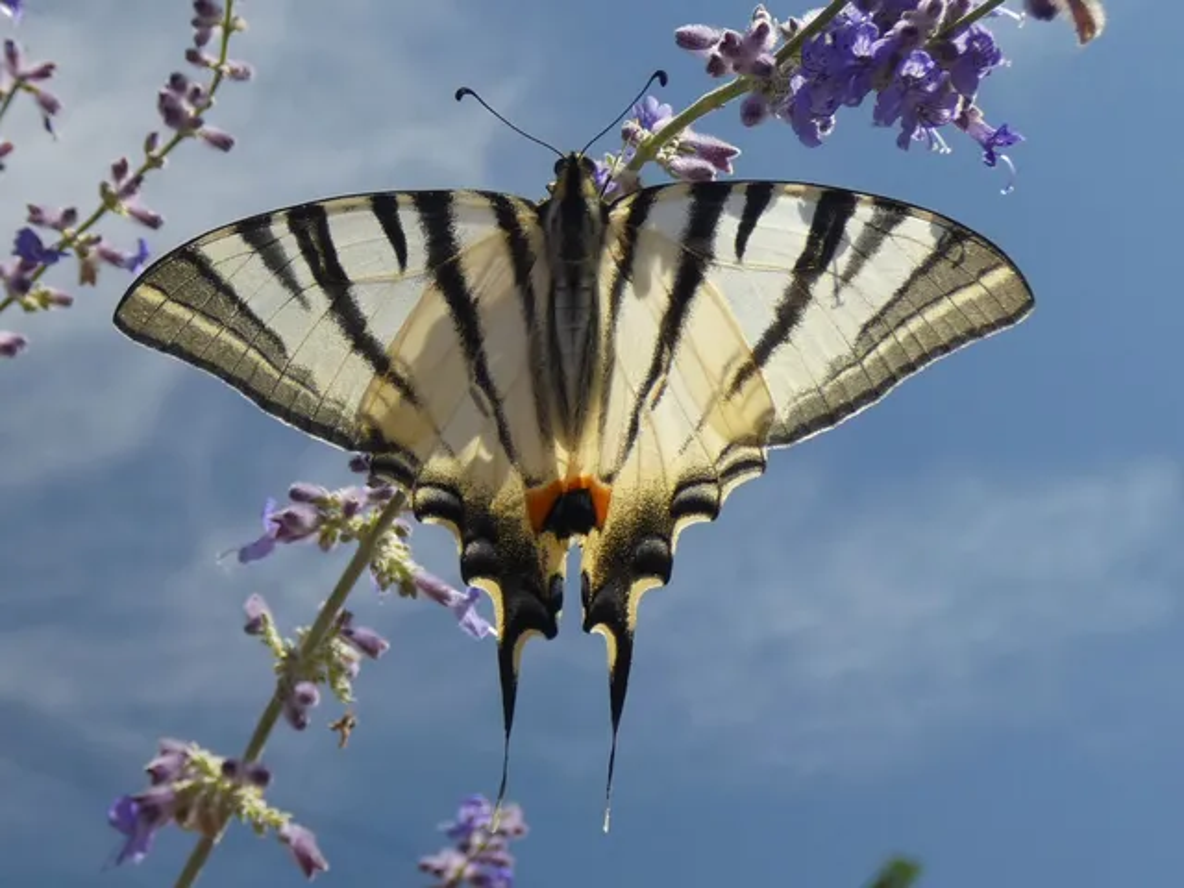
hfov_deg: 45.8
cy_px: 444
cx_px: 592
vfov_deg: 35.1
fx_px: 1402
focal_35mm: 41
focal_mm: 7.3
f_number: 3.6
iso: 80
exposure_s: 1/400
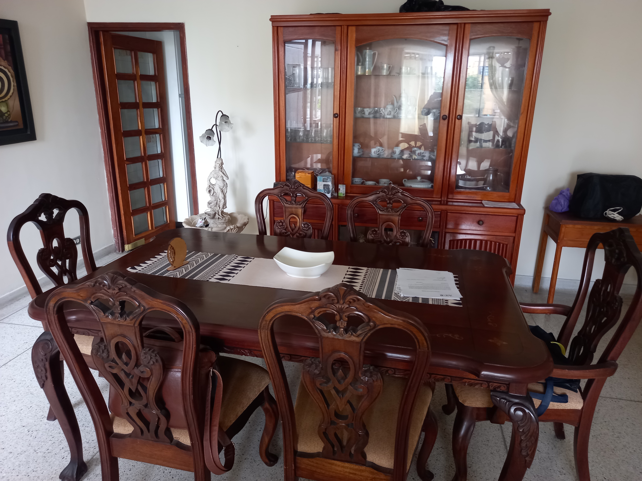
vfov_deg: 54.9
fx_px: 464
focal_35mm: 25
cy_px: 240
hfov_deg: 69.4
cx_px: 321
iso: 200
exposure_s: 1/24
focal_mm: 4.6
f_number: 2
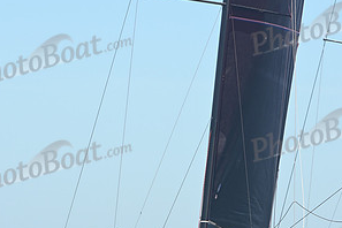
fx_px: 3154
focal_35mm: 332
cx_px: 192
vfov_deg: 4.1
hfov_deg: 6.2
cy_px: 208
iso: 320
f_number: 6.3
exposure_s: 1/1000
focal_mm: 170
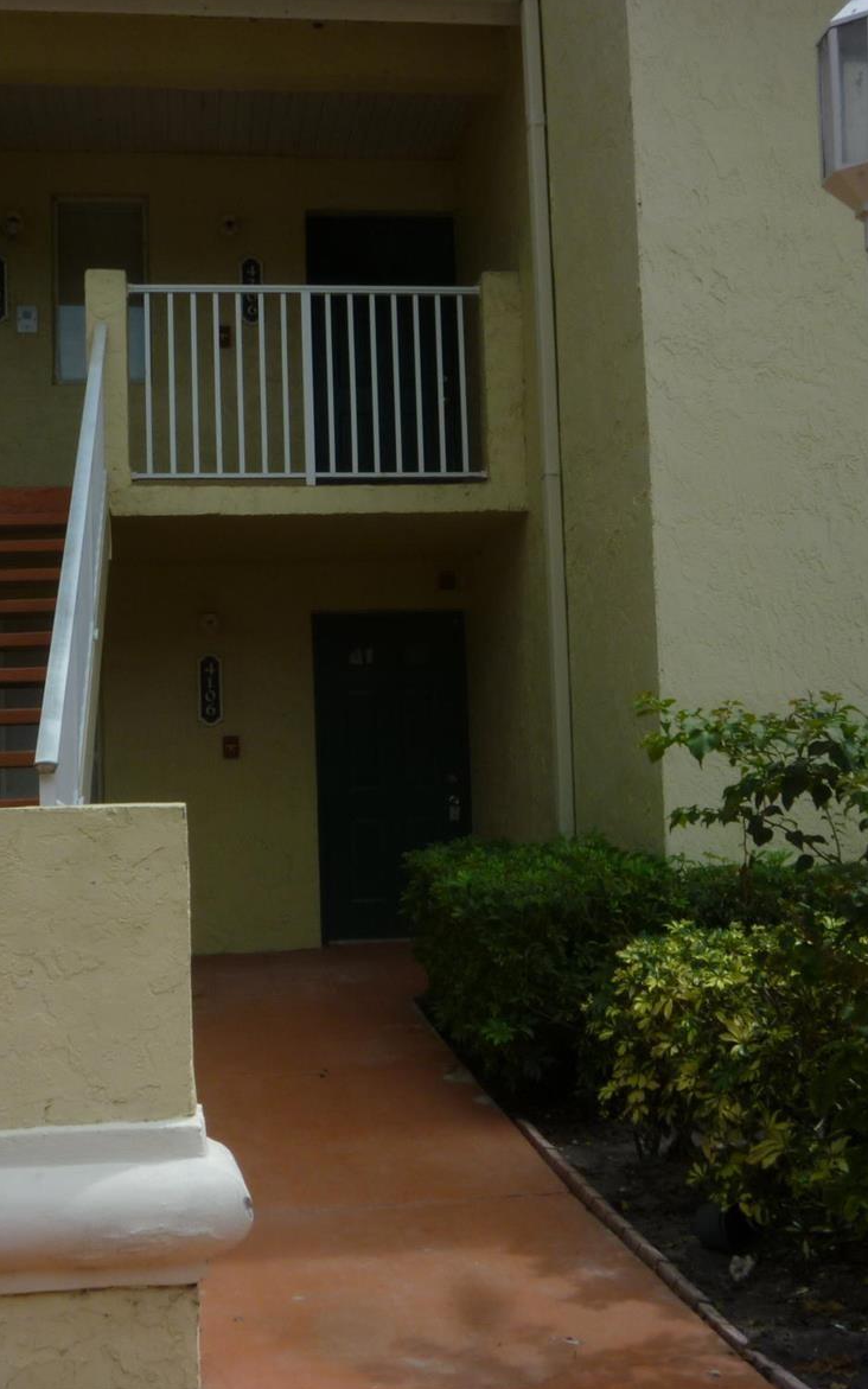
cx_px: 415
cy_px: 681
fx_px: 1589
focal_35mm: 42
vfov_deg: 47.2
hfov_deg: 30.5
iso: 80
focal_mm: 5.2
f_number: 3.3
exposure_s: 1/160
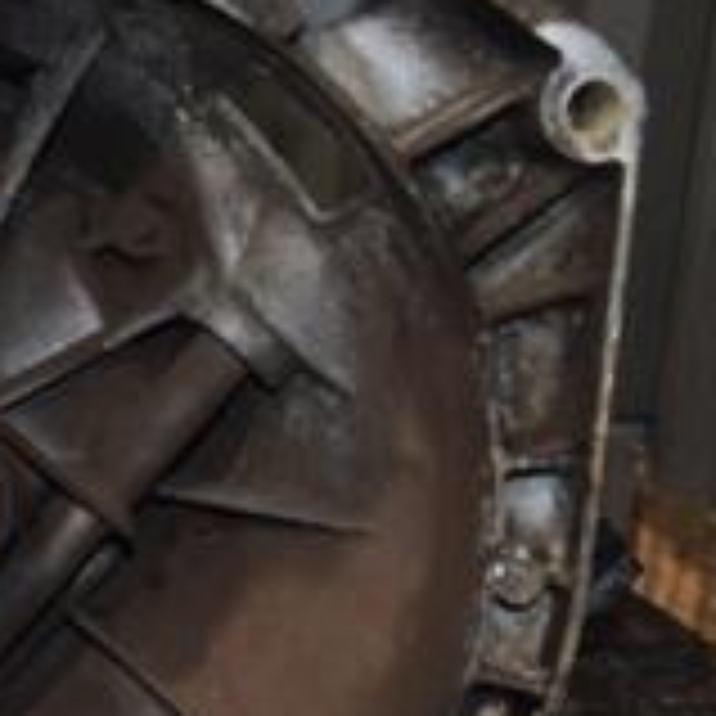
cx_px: -275
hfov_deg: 13.3
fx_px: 2925
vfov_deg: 13.9
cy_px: 446
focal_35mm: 125
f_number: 5
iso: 800
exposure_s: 1/60
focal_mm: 26
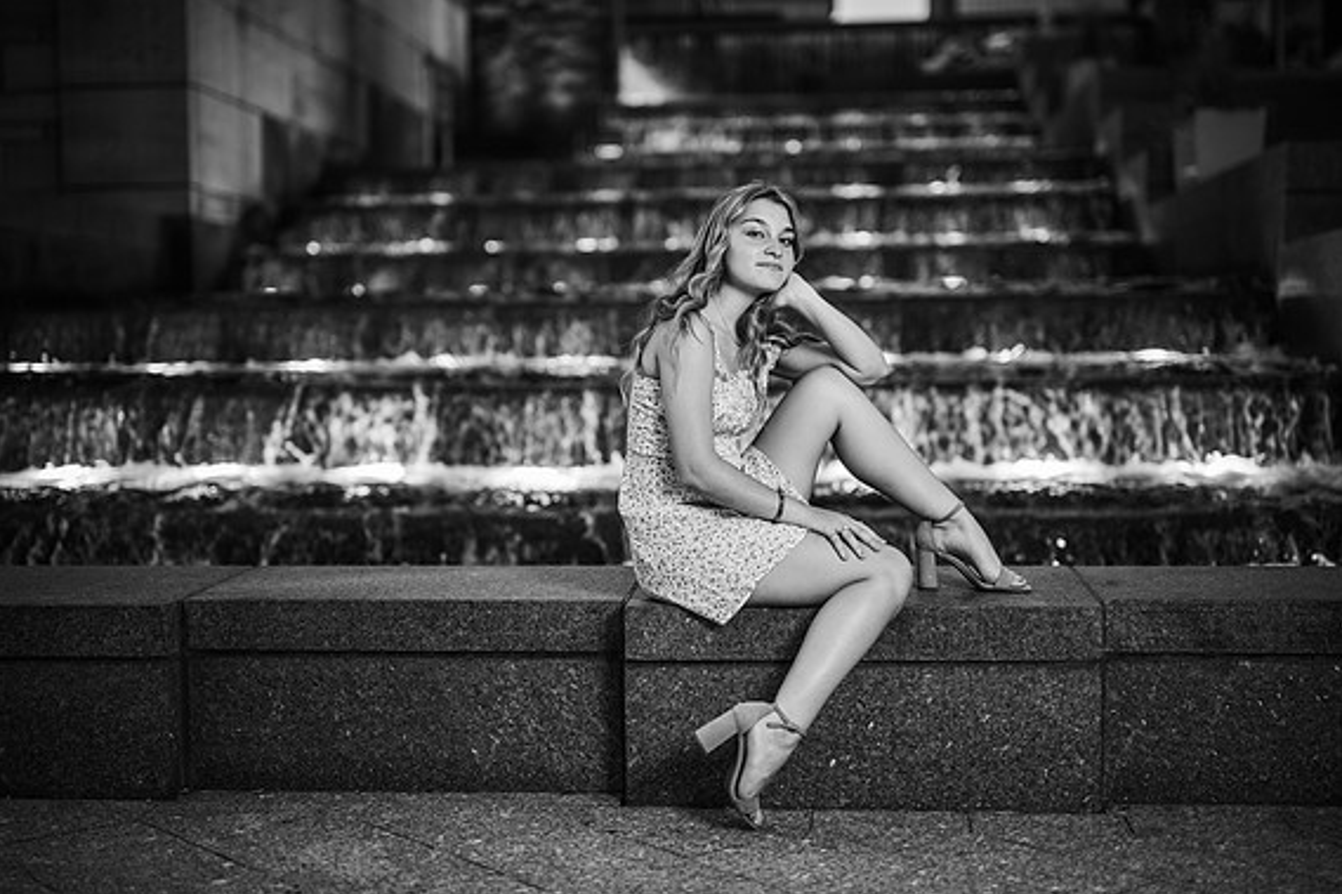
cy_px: 449
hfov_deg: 38.9
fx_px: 1901
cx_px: 660
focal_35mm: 51
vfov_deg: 26.5
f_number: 1.4
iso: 160
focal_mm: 50
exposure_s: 1/125
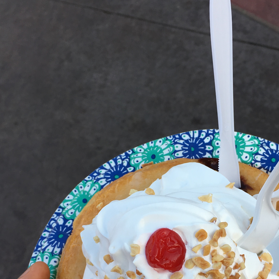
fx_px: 520
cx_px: 196
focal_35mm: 57
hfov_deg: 29.7
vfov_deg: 29.6
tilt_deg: -54.6
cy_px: 210
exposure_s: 1/330
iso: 25
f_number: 2.2
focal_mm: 4.15
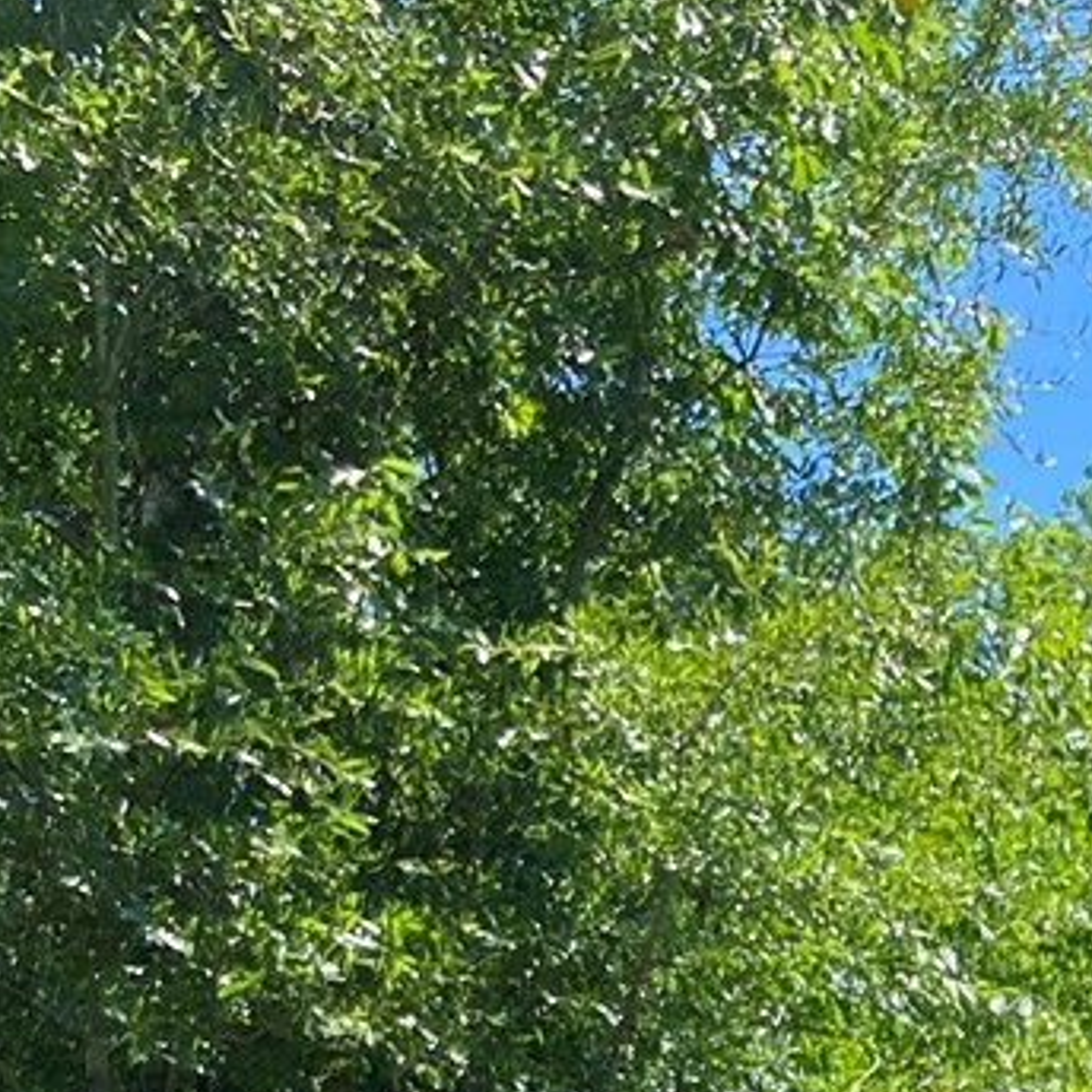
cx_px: 2073
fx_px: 3819
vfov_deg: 14.7
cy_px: 1825
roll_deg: +0.7
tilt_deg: -0.8
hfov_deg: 14.1
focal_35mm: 107
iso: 32
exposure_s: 1/738
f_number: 1.8
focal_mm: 4.25
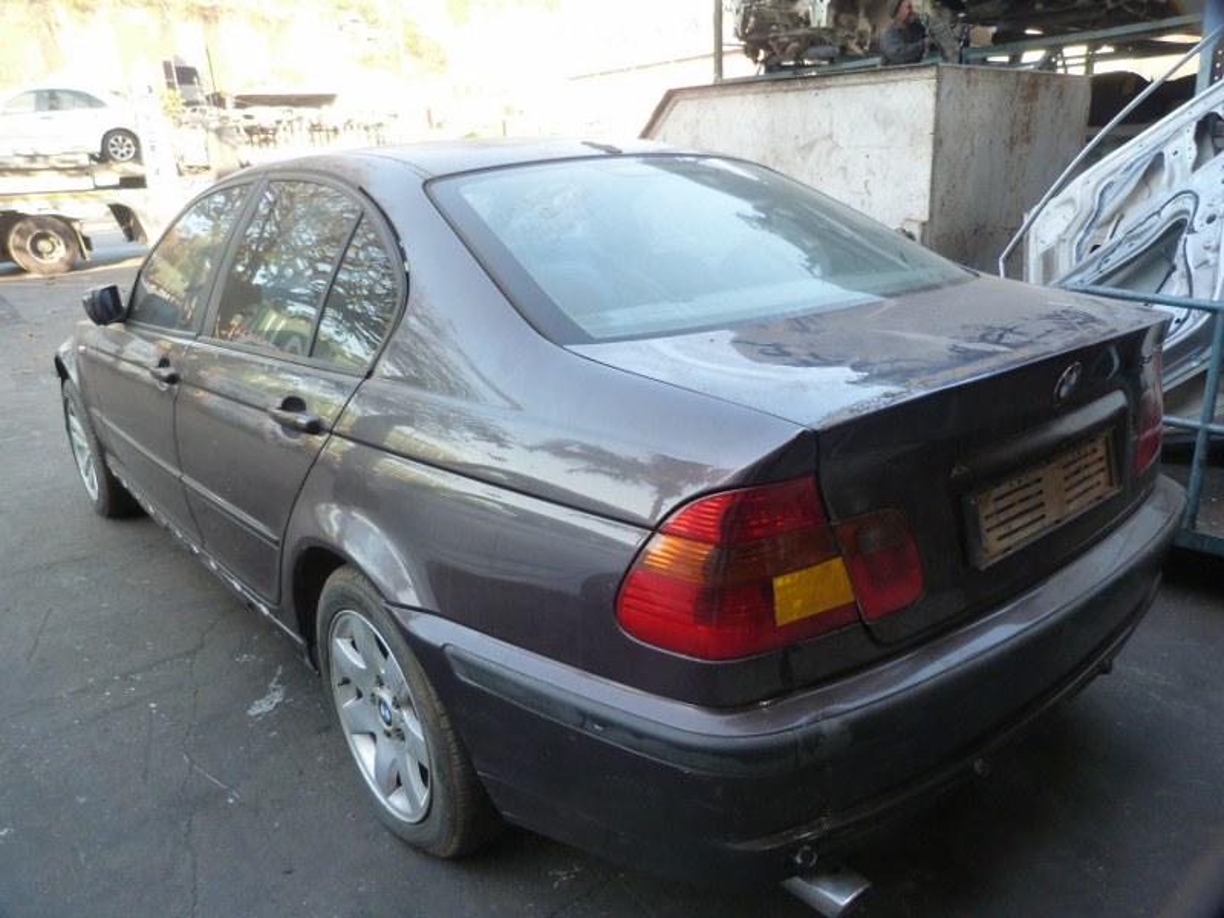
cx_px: 612
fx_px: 884
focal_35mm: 25
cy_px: 459
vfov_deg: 54.9
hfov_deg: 69.4
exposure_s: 1/60
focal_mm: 4.5
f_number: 2.8
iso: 160
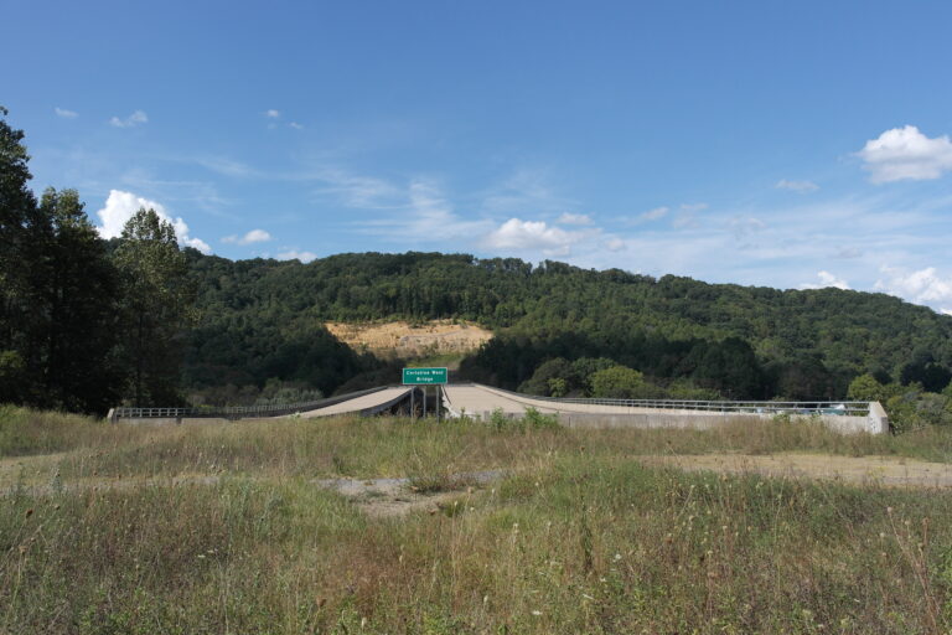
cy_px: 318
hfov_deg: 57.2
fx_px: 873
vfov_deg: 40.0
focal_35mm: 33
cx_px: 476
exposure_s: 1/320
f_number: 7.1
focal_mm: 22
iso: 100
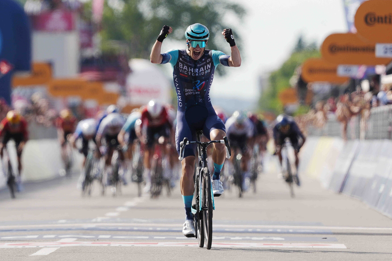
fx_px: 3265
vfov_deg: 4.6
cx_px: 196
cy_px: 130
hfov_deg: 6.9
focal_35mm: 300
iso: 200
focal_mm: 300
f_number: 3.2
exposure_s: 1/3200
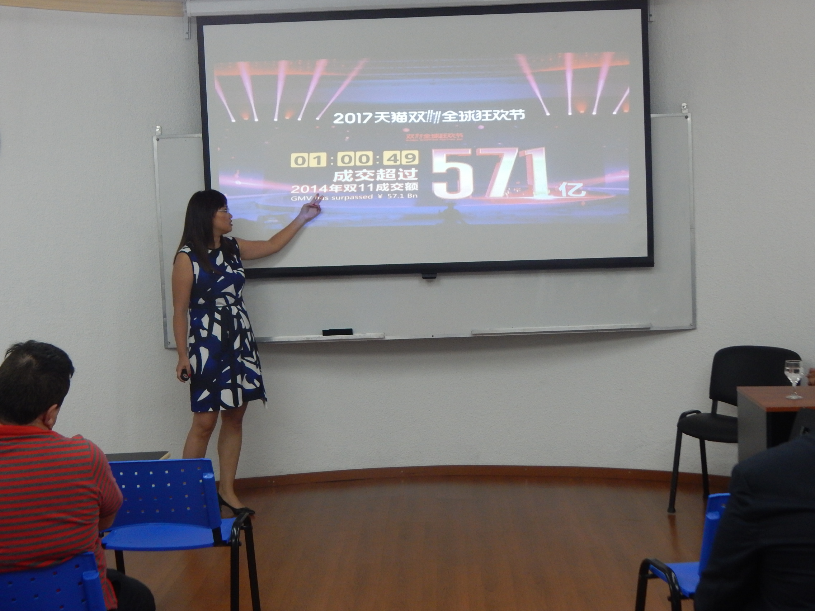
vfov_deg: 27.0
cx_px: 408
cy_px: 306
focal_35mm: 54
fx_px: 1271
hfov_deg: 35.5
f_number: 3.8
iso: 360
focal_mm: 9.7
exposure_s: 1/30
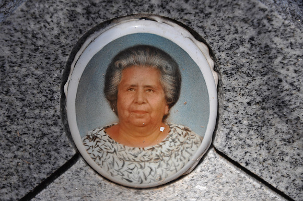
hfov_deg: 13.1
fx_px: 1324
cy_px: 100
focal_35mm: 158
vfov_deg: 8.7
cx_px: 152
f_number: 5.6
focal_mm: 105
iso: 320
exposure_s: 1/500
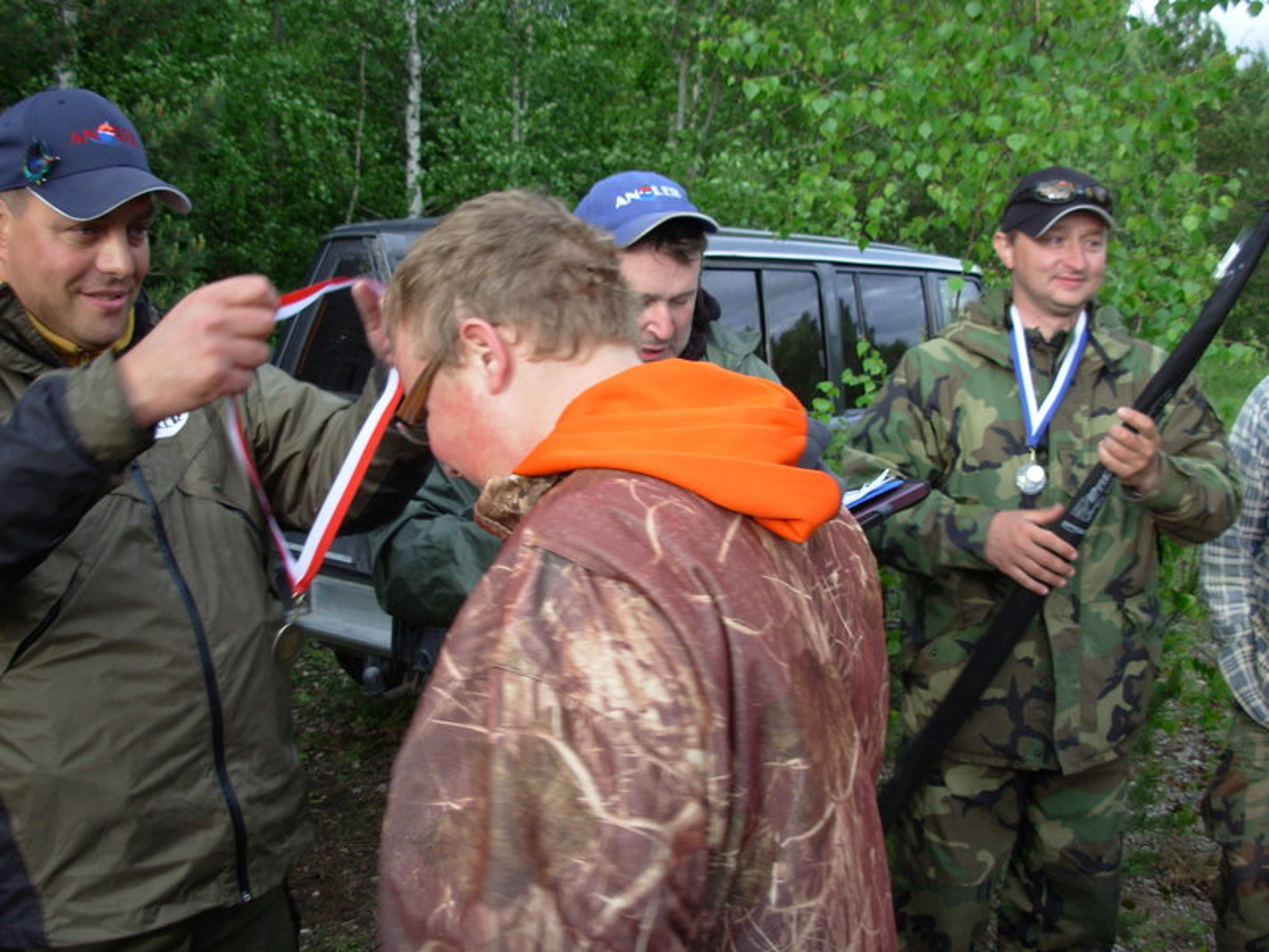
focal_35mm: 38
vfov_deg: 37.7
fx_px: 1393
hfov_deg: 49.0
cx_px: 634
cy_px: 476
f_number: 2.9
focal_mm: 6.3
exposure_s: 1/65.9
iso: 50
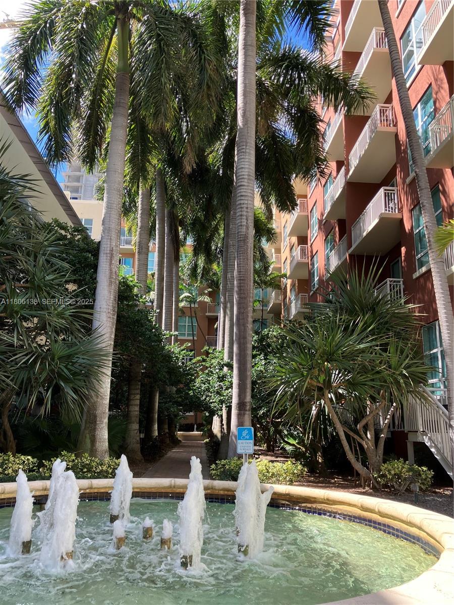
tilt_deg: +14.1
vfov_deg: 63.4
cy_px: 302
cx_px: 227
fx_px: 490
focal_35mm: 28
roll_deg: -1.4
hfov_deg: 49.7
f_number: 1.8
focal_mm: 3.99
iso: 32
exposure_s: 1/365
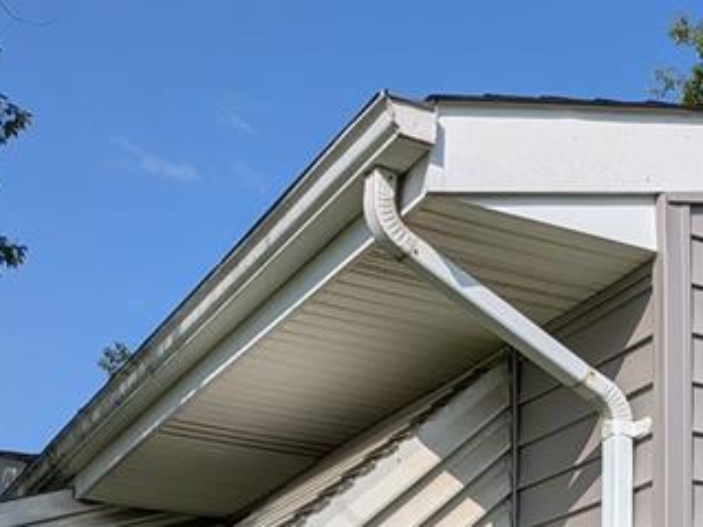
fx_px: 1563
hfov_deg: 23.0
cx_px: 868
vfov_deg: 17.5
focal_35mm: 77
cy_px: 759
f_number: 1.7
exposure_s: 1/2506
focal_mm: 4.53
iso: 26
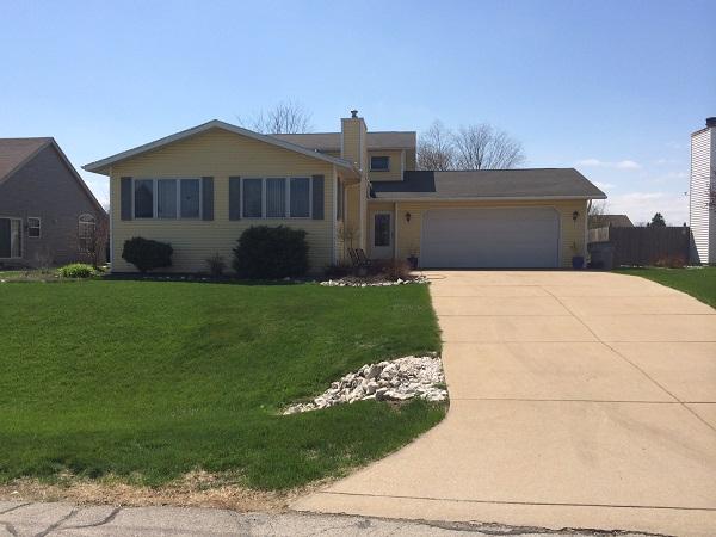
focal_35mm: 30
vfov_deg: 46.8
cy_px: 268
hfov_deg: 60.0
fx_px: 621
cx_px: 358
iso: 40
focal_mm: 4.12
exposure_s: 1/3165
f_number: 2.2
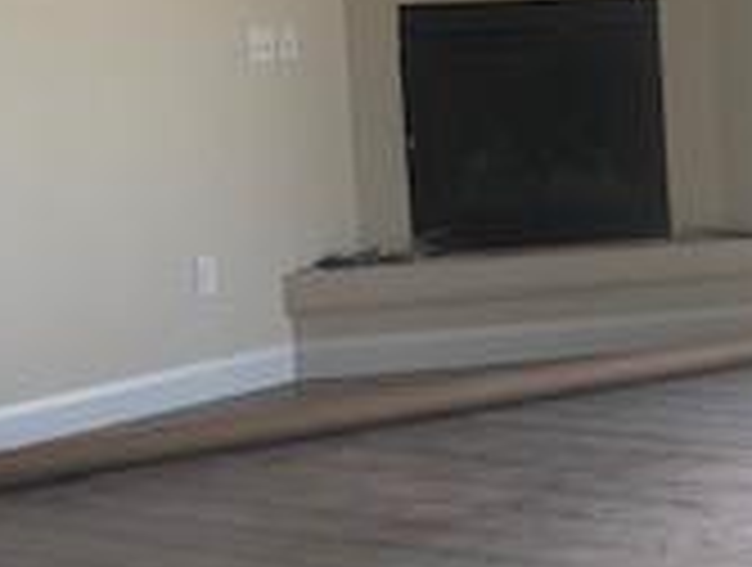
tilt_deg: -5.1
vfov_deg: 13.8
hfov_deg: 17.3
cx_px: 955
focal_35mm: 107
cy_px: 112
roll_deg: +2.3
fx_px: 2329
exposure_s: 1/120
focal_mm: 4
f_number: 1.8
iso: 50
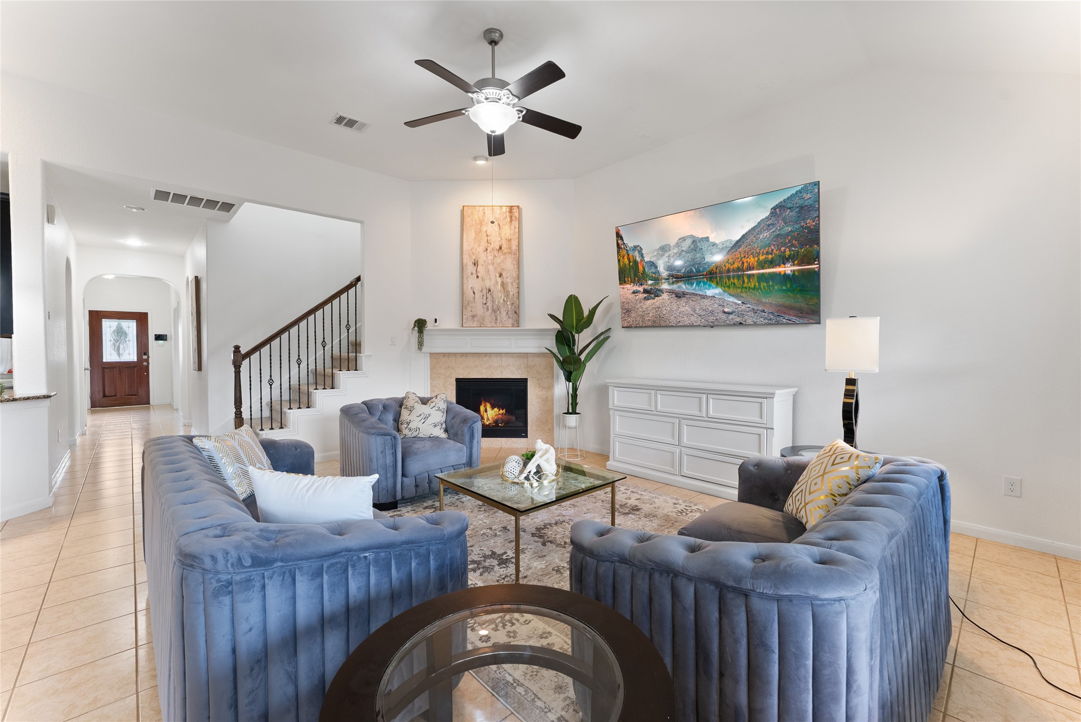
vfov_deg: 81.3
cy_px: 361
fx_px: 421
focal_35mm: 14
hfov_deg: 104.2
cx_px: 540
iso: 800
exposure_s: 1/5
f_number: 8
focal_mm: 14
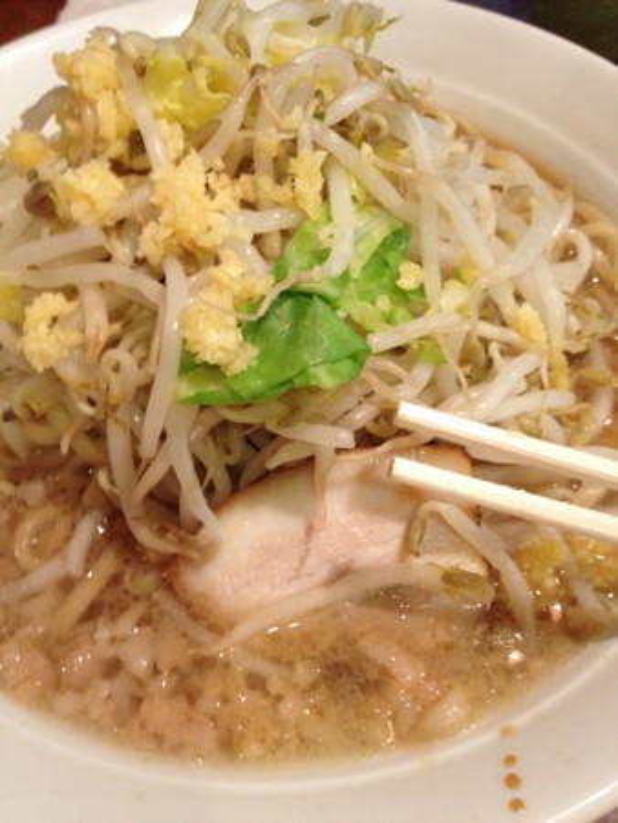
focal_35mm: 35
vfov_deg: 52.6
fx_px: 832
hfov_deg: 40.7
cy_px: 412
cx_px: 309
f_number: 2.4
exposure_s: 1/20
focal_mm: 4.28
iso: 200
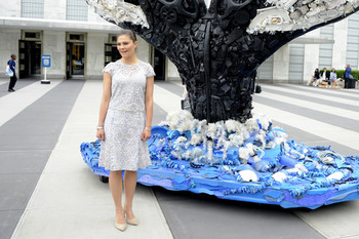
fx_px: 359
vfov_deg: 36.6
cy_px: 89
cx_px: 226
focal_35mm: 36
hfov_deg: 52.6
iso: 800
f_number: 7.1
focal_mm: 28
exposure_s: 1/200
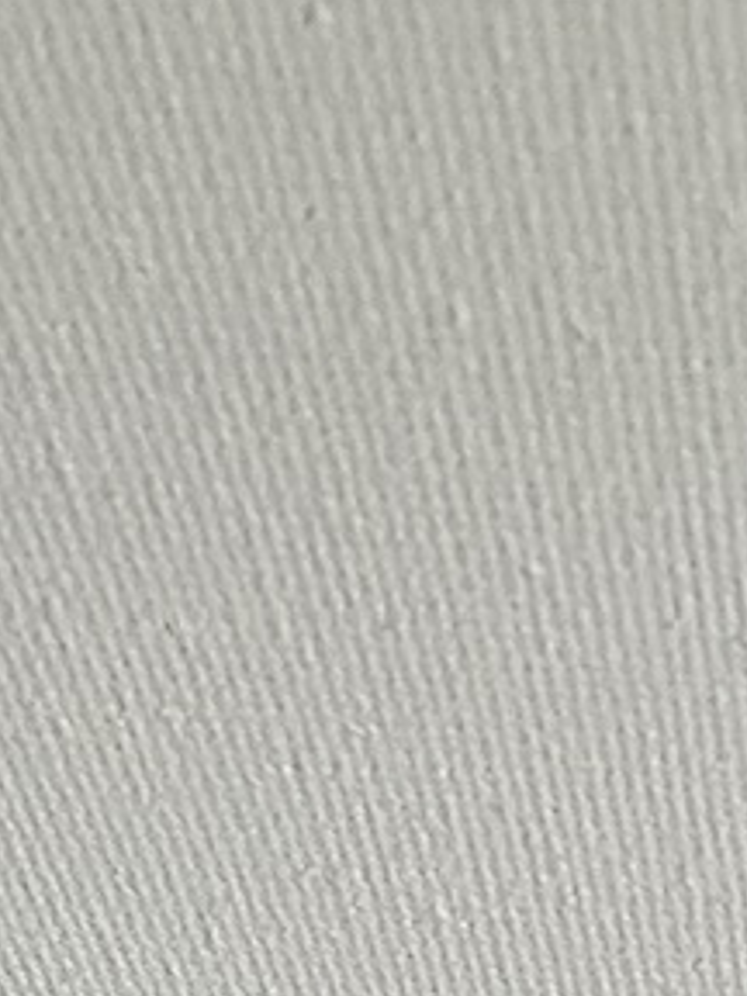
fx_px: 3712
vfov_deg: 13.5
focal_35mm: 129
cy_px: 1861
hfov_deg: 11.3
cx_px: 882
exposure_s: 1/100
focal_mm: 3
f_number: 1.8
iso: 25
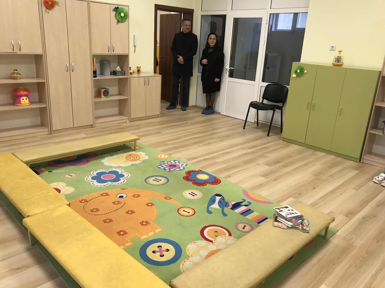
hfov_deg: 63.4
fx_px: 311
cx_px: 192
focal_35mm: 28
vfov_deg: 49.7
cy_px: 144
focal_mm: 3.99
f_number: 1.8
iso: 32
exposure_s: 1/33
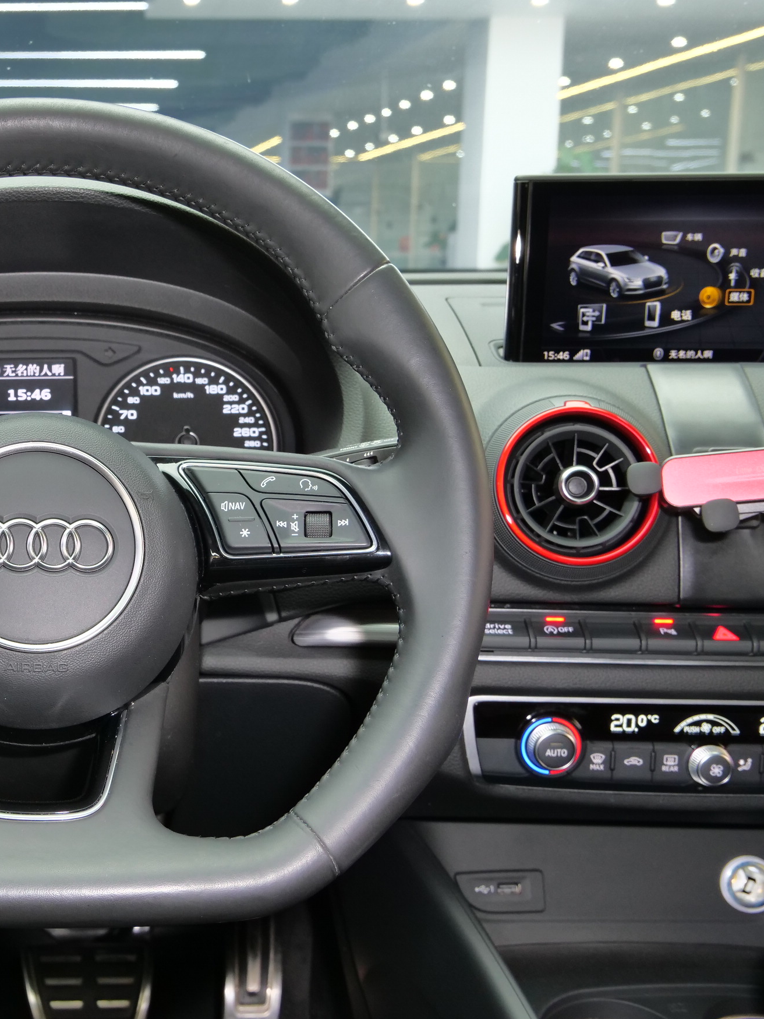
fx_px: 1324
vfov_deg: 42.1
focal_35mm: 45
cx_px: 36
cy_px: 541
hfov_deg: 30.4
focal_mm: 15
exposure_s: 1/15
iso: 400
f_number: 5
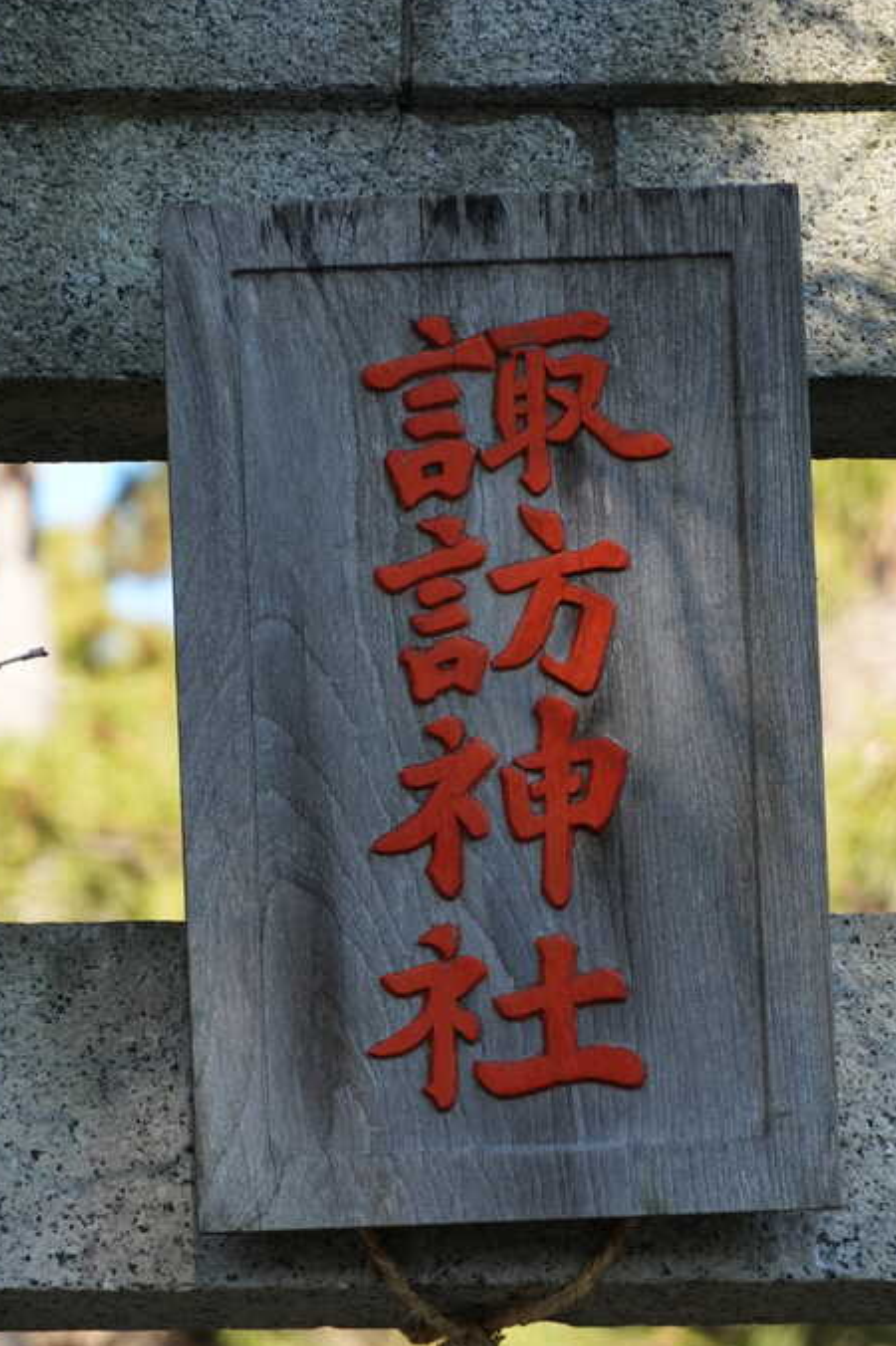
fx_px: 11463
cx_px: 524
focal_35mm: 307
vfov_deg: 6.7
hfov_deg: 4.5
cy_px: 721
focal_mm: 135
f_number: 5.6
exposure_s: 1/250
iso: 200
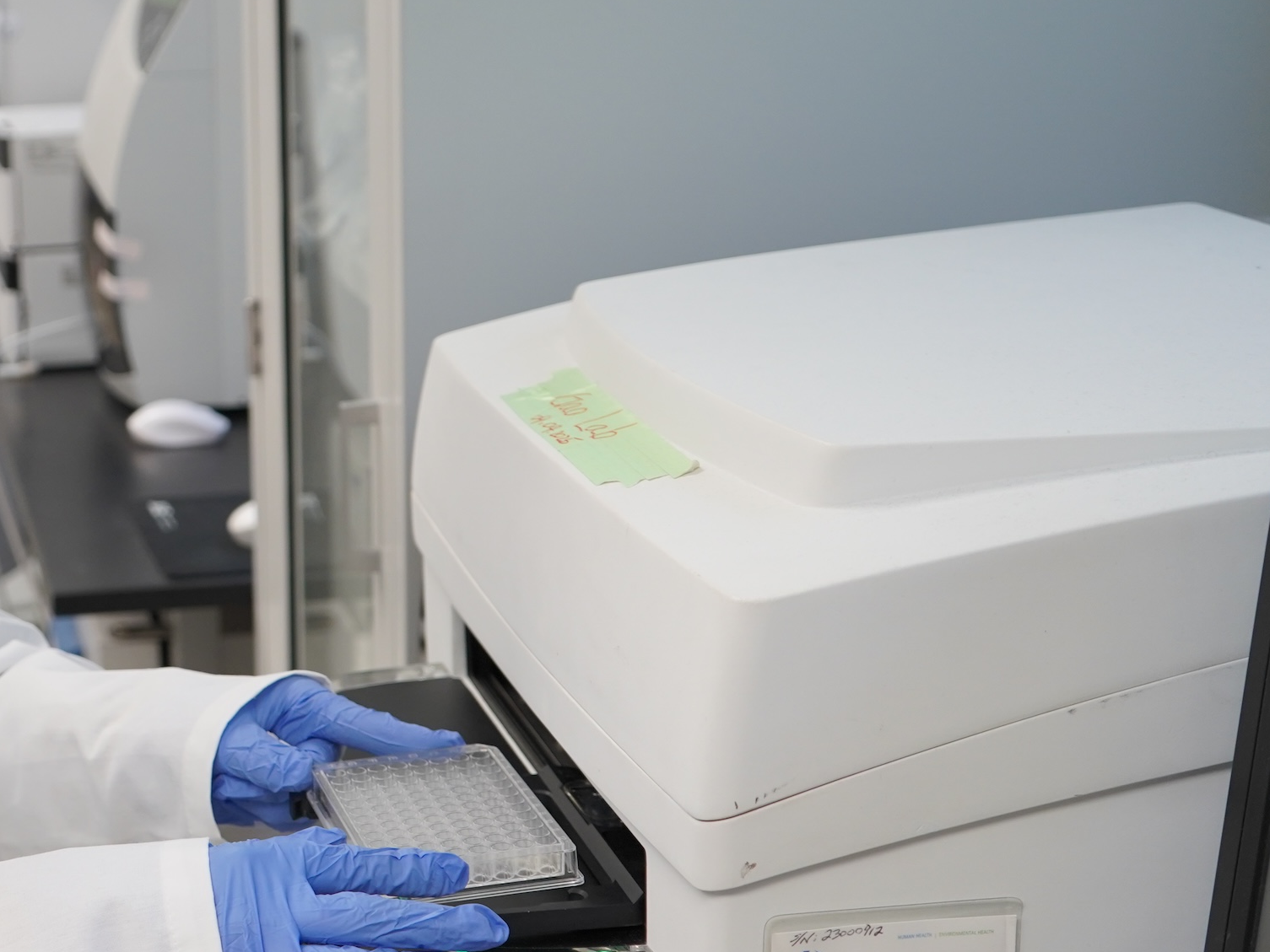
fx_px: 2532
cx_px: 47
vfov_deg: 21.3
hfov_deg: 26.8
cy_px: 502
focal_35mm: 69
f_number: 4
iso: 800
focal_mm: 36
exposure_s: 1/160
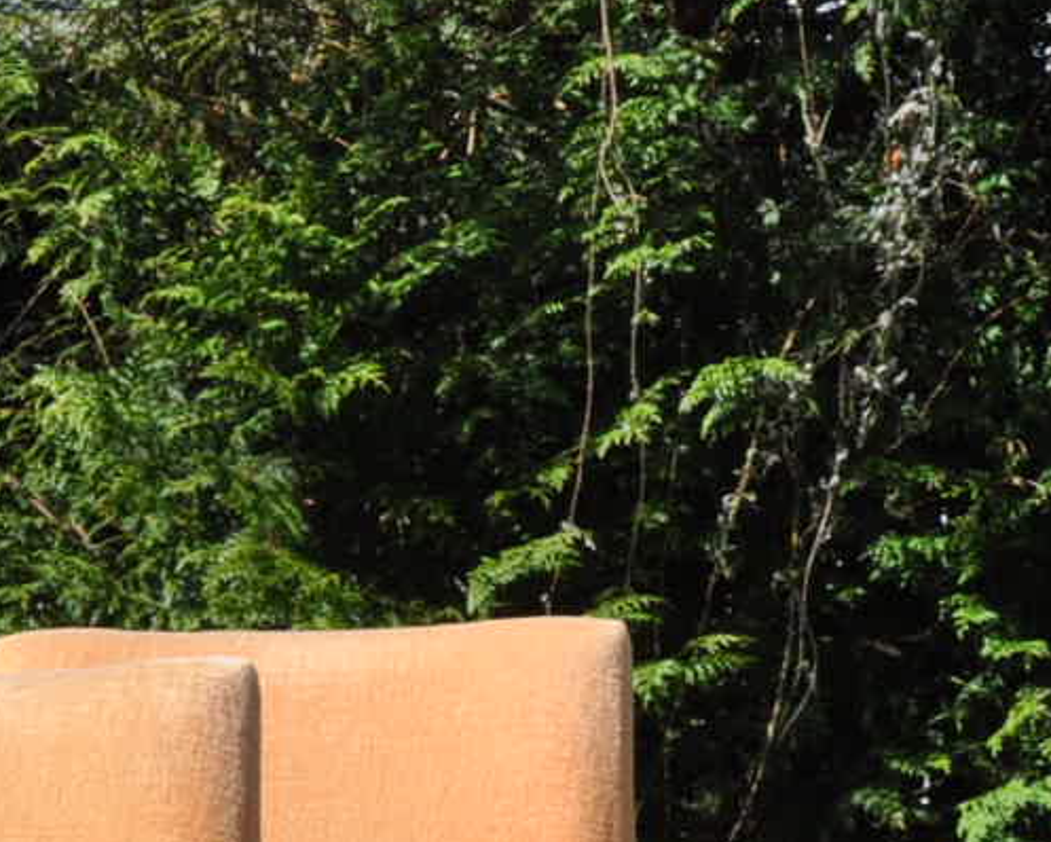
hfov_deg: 6.2
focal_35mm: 303
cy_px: 1261
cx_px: -1129
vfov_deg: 5.1
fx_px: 9429
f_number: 14
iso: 320
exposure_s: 1/200
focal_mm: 50
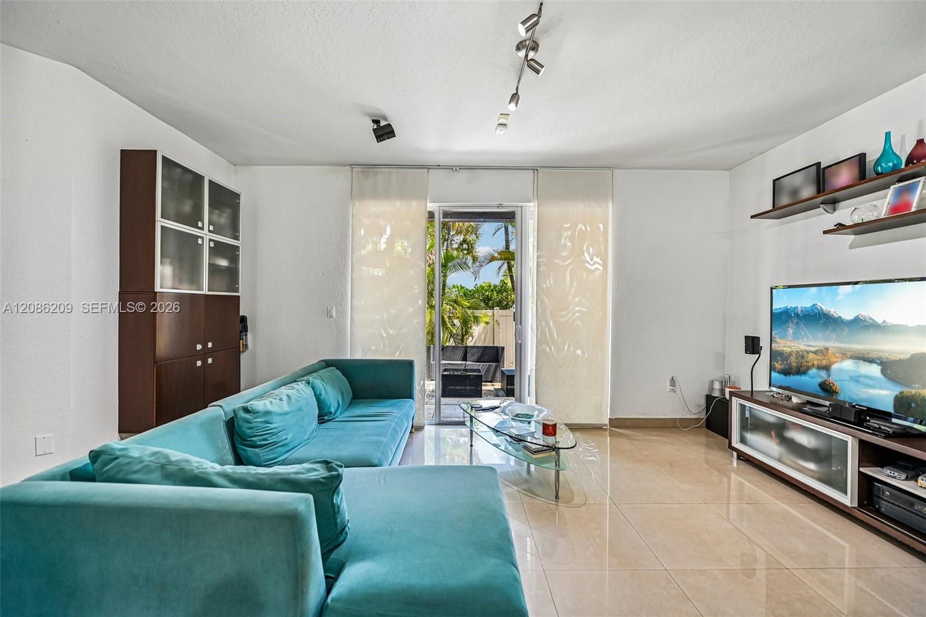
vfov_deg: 81.2
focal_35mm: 14
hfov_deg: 104.3
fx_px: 360
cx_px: 463
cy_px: 308
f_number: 4
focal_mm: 14
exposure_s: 1/50
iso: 100
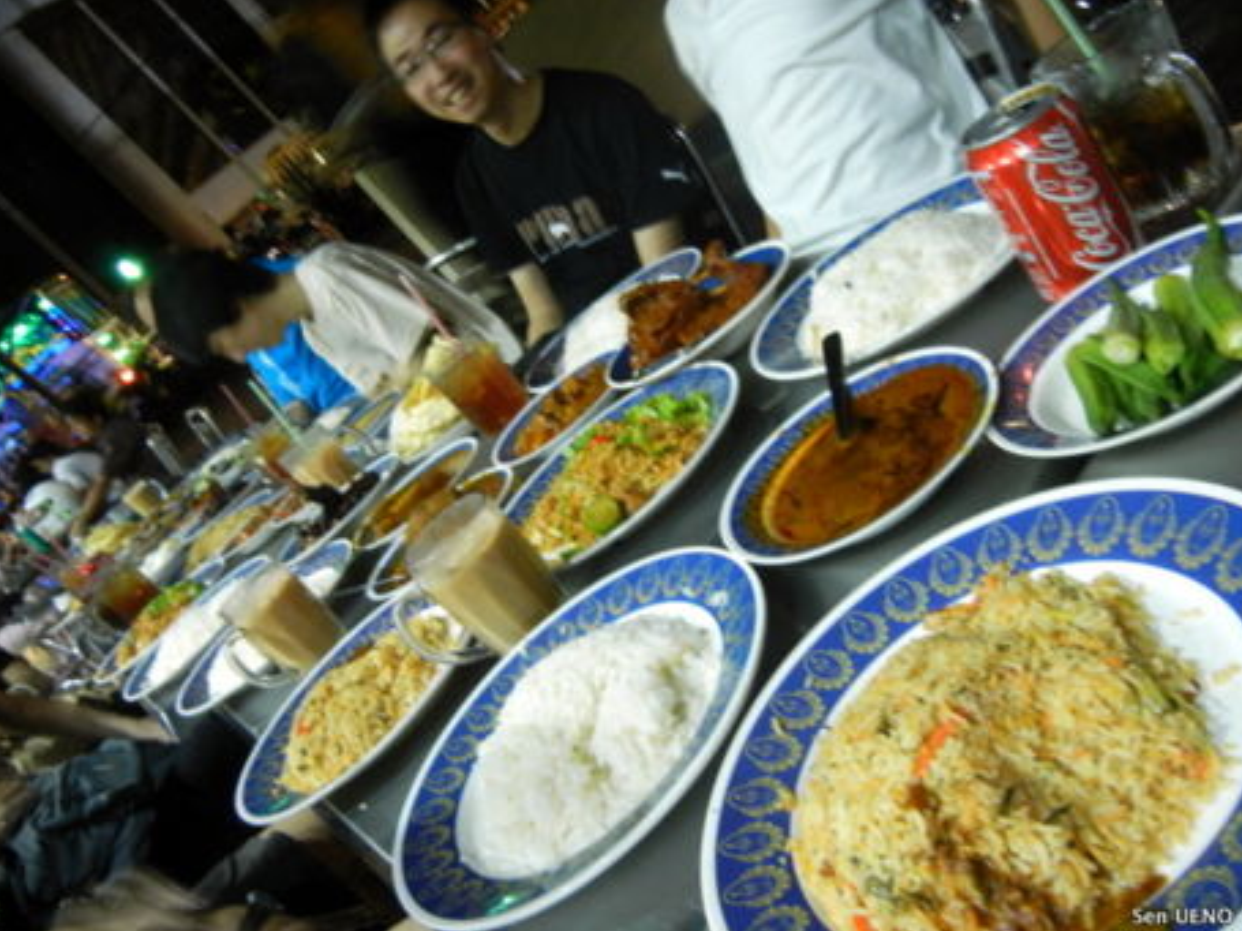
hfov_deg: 58.4
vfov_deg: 45.4
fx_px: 1112
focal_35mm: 31
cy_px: 474
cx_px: 625
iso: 400
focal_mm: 5.4
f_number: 3.5
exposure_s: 1/3.6
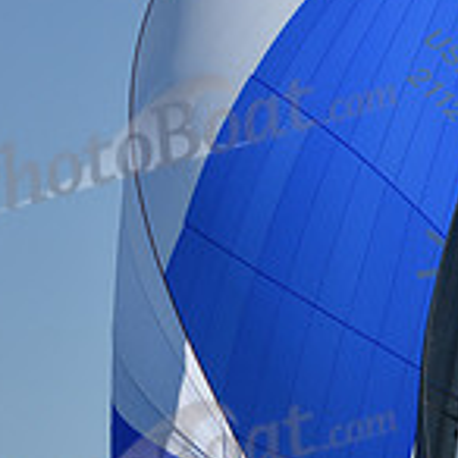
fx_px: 3548
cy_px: 260
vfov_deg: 7.4
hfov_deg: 7.3
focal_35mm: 237
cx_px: 560
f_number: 10
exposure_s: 1/1250
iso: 250
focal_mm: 70
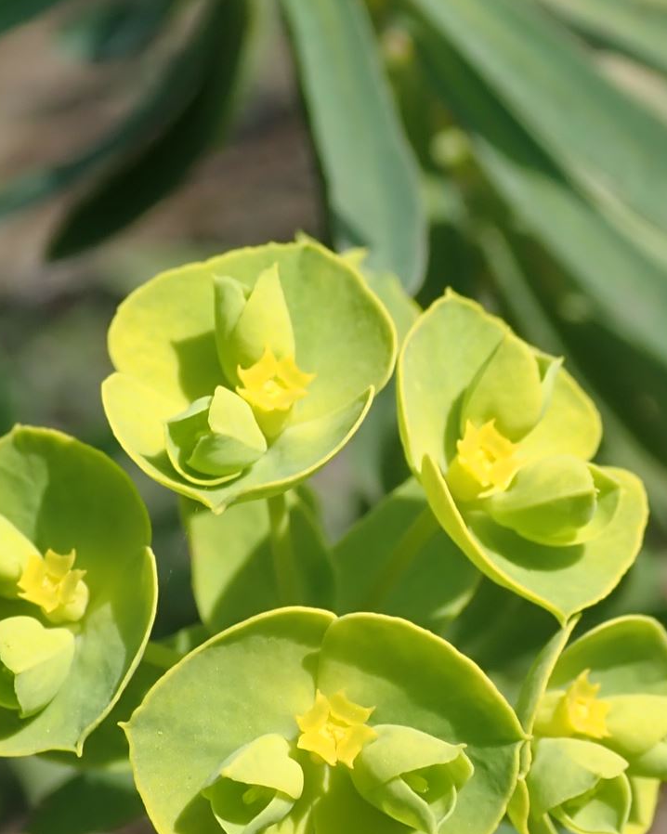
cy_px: 509
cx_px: 296
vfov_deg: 21.9
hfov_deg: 17.6
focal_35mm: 87
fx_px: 2148
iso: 100
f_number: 4
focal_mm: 7.34
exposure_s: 1/500
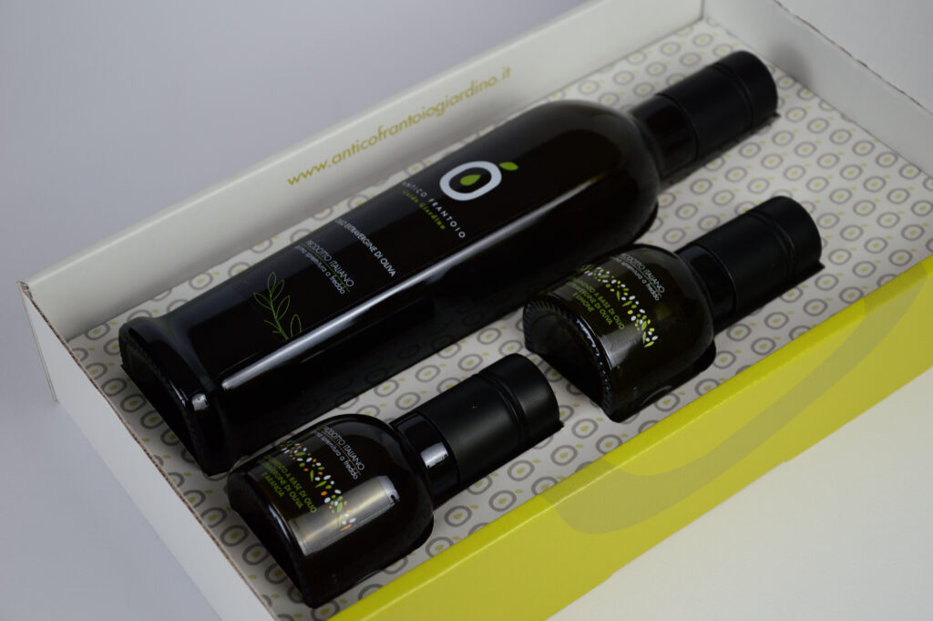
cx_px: 466
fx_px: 1748
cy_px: 310
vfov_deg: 20.1
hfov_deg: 29.9
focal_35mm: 68
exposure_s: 1/50
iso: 100
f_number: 5
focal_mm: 45
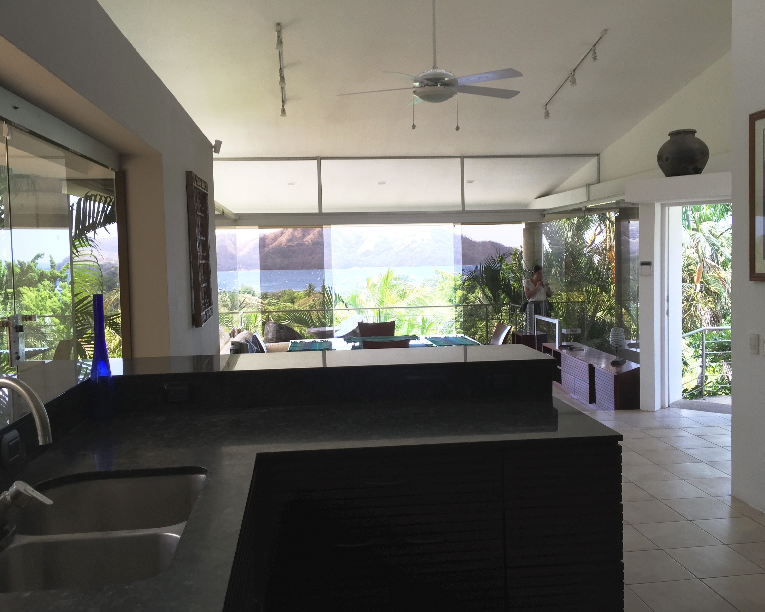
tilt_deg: -4.0
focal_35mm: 31
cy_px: 310
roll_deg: -0.1
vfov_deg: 47.1
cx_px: 389
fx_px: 702
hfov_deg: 57.2
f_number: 2.2
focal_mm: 4.15
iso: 32
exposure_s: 1/120
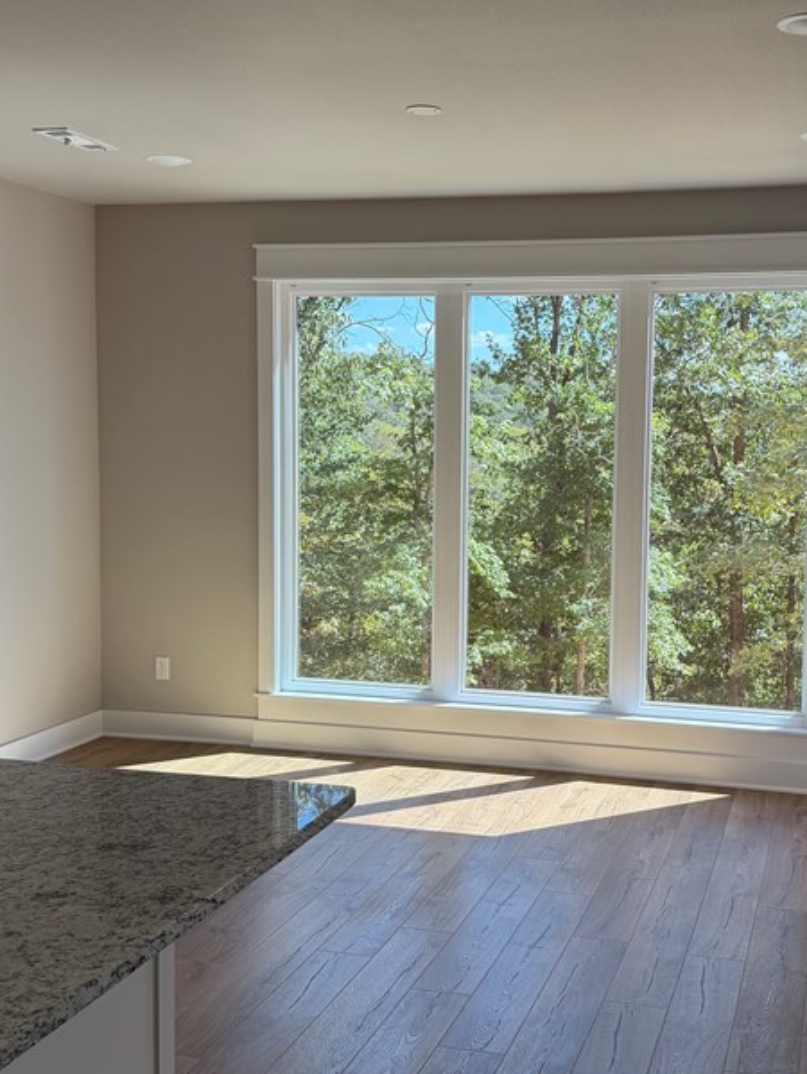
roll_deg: -1.0
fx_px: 1273
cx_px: 527
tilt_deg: -4.6
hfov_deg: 34.9
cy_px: 525
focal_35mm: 41
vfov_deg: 45.7
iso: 100
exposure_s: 1/571
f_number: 1.78
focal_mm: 6.76
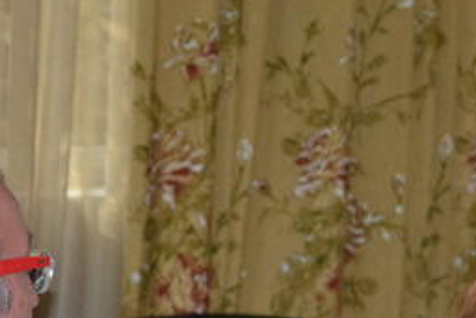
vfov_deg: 3.6
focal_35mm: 386
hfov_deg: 5.3
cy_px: 383
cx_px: -106
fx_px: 5111
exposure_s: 1/60
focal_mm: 55
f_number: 4
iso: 800
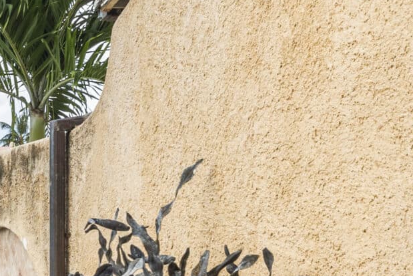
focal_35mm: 112
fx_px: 1285
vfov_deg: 12.1
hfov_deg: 16.1
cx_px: -270
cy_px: 280
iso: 100
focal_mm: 22.1
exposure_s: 1/200
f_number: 8
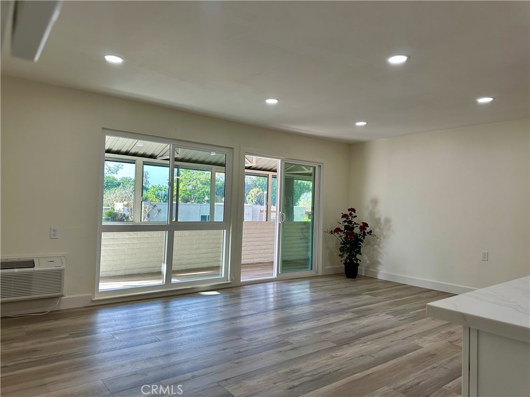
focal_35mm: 24
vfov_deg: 56.8
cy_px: 198
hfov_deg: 71.6
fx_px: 367
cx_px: 265
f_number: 1.78
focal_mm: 6.86
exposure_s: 1/159
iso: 80
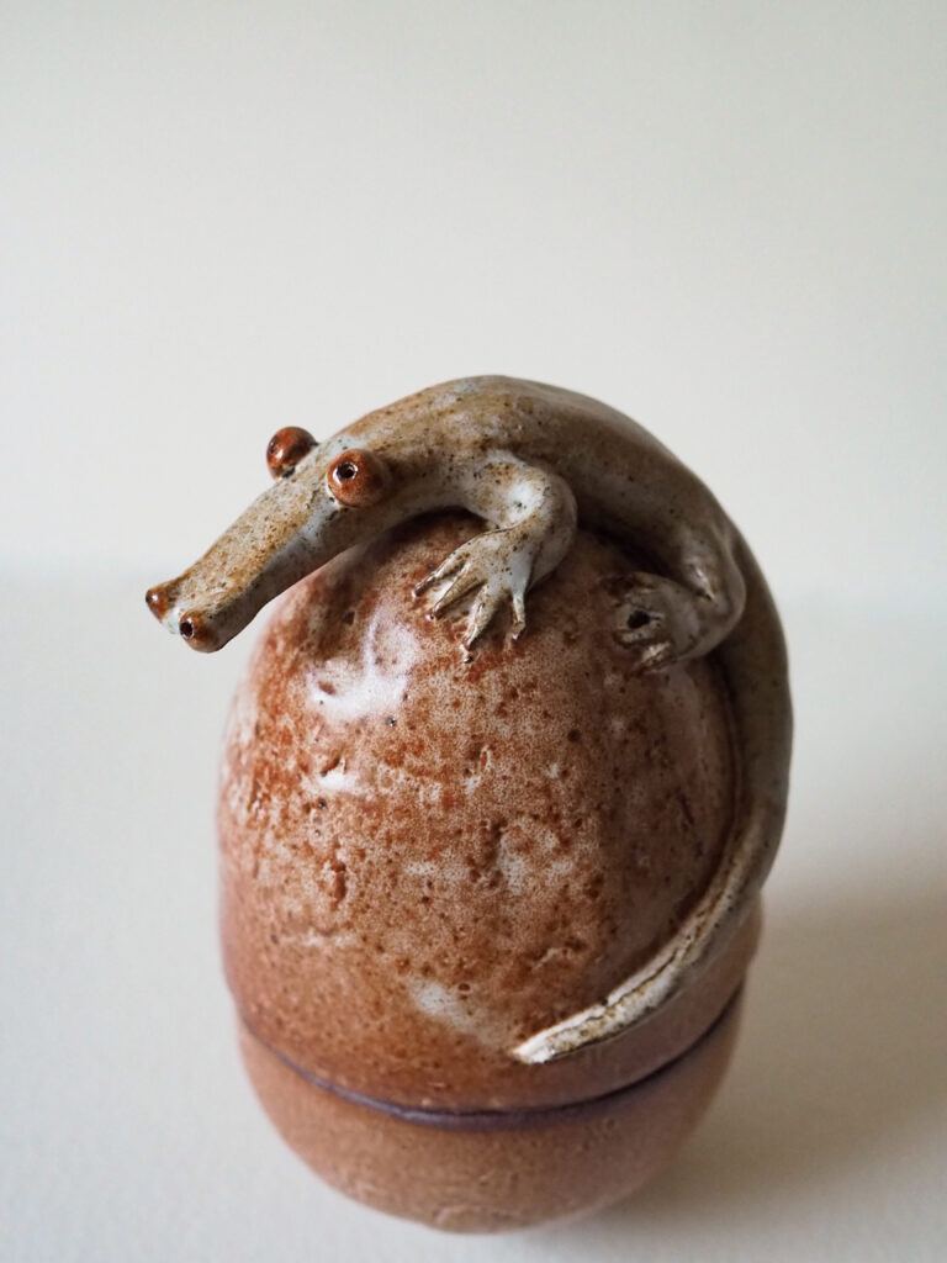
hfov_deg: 29.1
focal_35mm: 50
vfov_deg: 38.2
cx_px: 474
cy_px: 632
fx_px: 1824
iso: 4000
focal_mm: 25
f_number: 3.5
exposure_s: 1/125
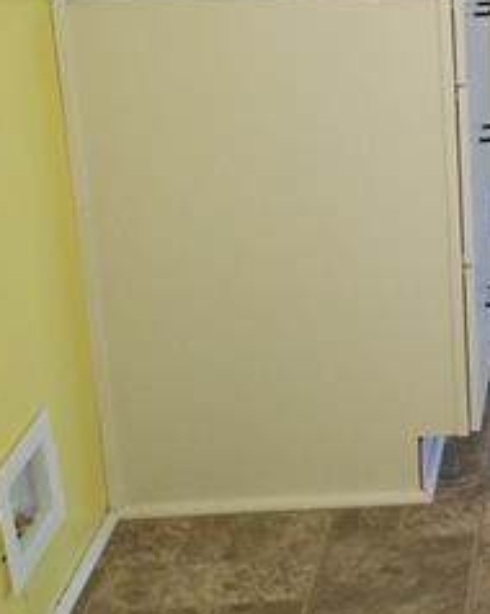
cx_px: 689
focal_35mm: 82
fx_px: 1488
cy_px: -31
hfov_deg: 17.2
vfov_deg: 22.2
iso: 100
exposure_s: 1/60
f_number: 1.7
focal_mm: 4.25
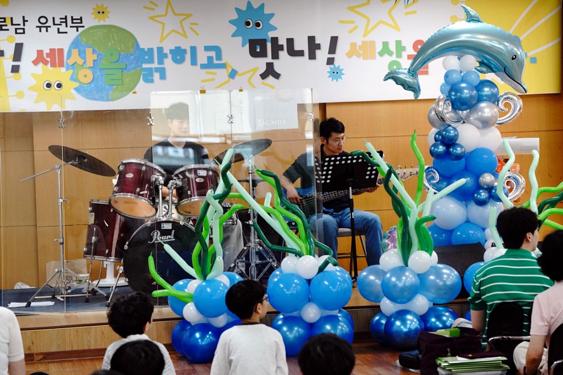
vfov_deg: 14.0
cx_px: 282
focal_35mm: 98
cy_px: 188
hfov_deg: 20.8
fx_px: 1532
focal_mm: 98
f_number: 4.5
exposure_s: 1/160
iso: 2000
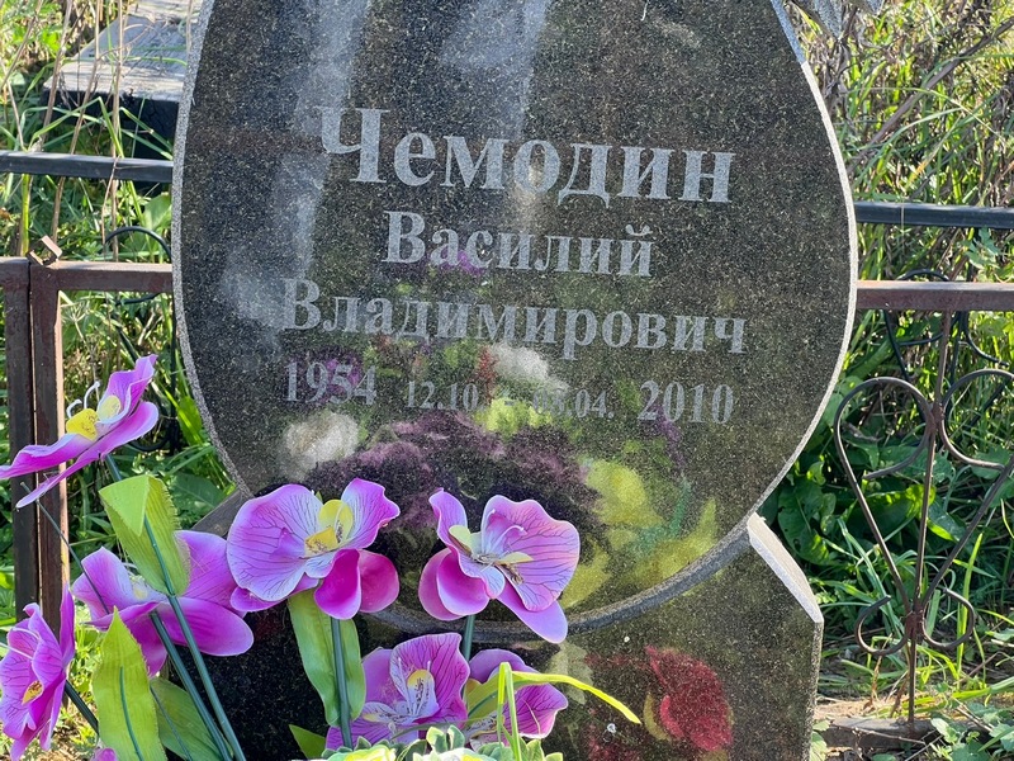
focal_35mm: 77
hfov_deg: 25.3
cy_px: 380
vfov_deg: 19.1
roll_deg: -2.7
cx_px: 507
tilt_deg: -20.8
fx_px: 2256
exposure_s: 1/99
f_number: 2.8
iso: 40
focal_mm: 9
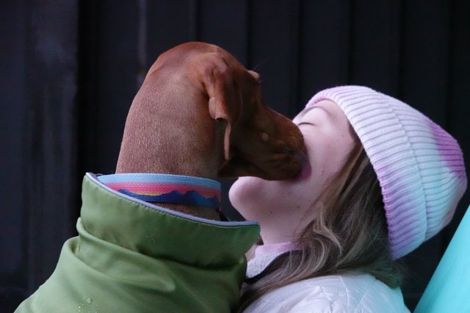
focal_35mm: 78
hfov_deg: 26.0
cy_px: 156
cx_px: 235
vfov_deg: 17.5
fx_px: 1018
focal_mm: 28.54
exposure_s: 1/80
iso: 6400
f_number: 4
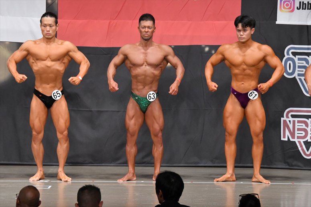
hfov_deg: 10.2
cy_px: 104
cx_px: 156
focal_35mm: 202
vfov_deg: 6.8
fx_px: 1744
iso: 6400
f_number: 5.6
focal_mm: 135
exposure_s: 1/400
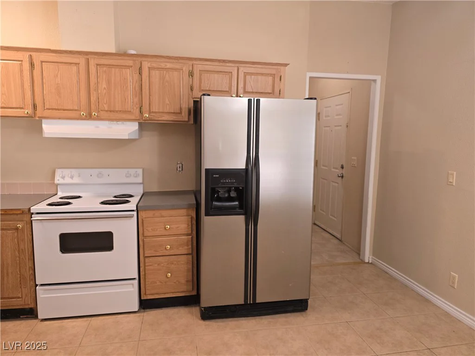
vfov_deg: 58.9
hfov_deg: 73.9
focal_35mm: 23
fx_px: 316
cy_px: 178
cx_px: 238
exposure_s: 1/120
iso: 250
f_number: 1.7
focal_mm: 6.3
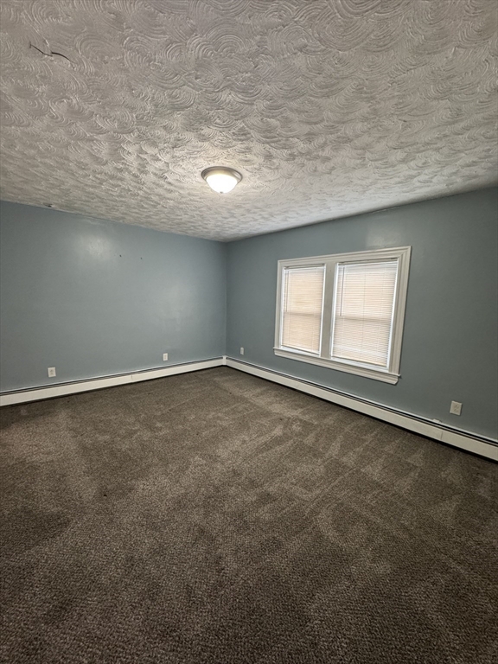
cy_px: 332
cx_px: 249
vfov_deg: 102.1
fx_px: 269
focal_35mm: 14
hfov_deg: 85.7
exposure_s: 1/60
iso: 250
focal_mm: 2.22
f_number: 2.2
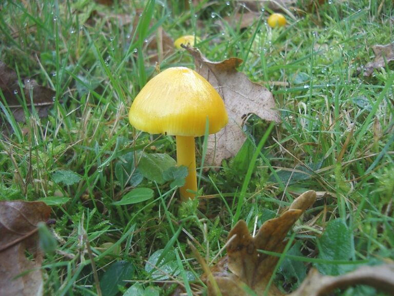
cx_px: 197
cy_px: 148
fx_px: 433
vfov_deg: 37.7
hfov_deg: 49.0
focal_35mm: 38
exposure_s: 1/40
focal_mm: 5.8
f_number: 2.6
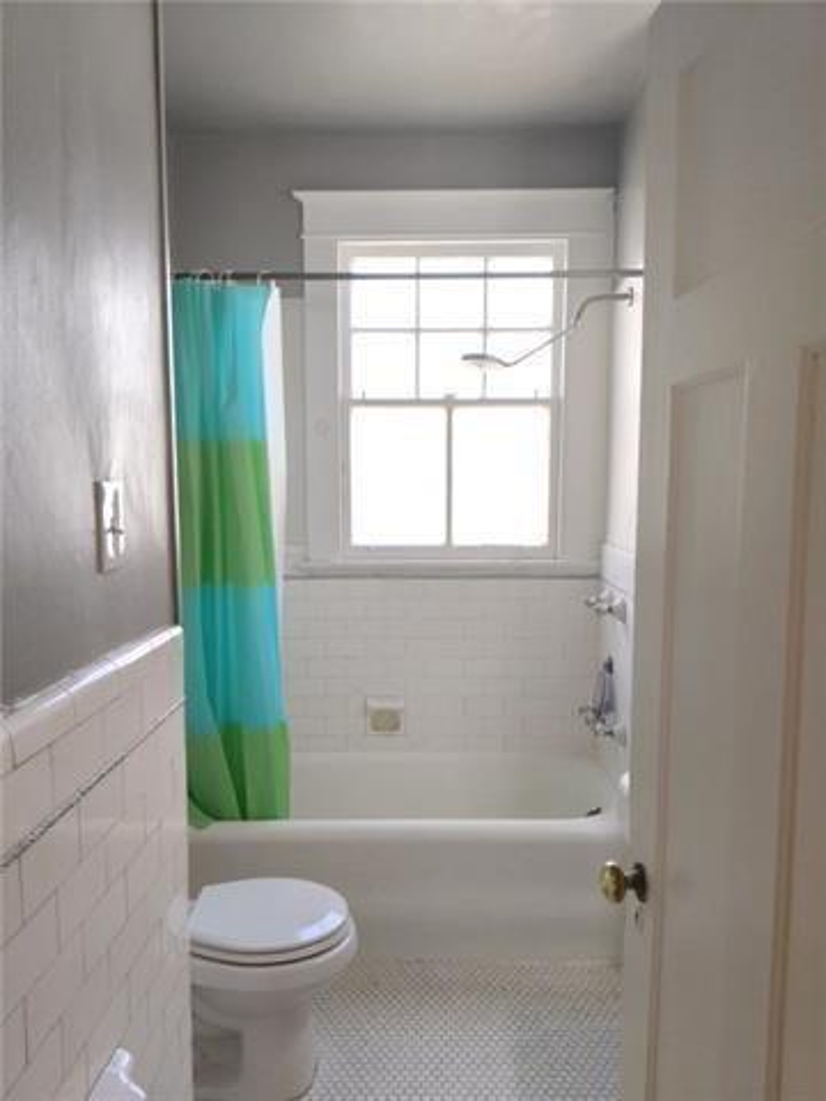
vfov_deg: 65.3
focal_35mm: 27
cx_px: 413
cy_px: 550
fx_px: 859
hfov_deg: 51.4
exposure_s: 1/120
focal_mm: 4.44
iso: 156
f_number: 1.8
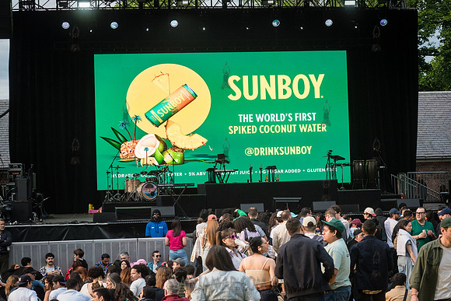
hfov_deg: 23.6
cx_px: 226
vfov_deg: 15.9
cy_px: 150
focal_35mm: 86
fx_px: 1078
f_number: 5.6
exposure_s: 1/2500
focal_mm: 86
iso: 4000
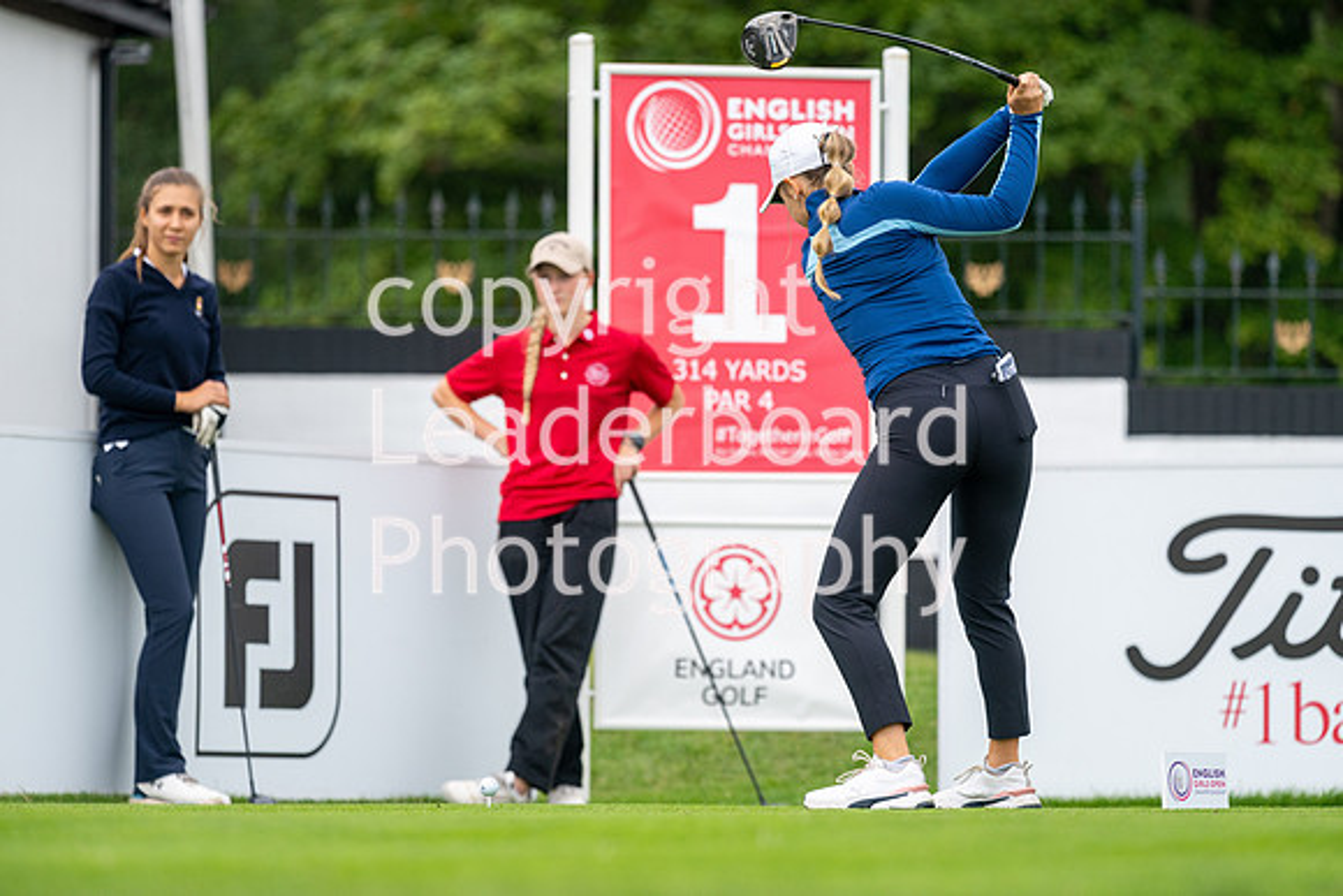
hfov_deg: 6.9
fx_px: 11194
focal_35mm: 300
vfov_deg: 4.6
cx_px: 672
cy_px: 448
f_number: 5
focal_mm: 300
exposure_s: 1/1600
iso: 400
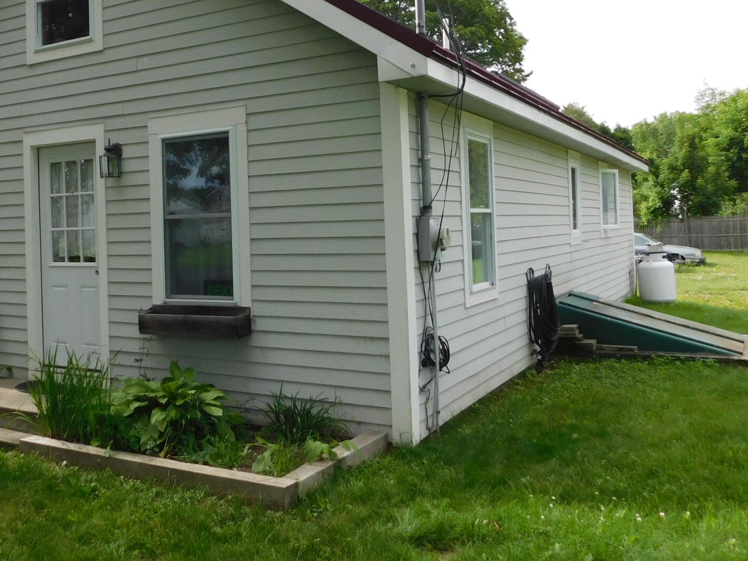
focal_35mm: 37
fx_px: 800
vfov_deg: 38.3
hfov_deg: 49.3
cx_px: 253
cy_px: 197
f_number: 3
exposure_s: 1/640
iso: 125
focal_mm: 4
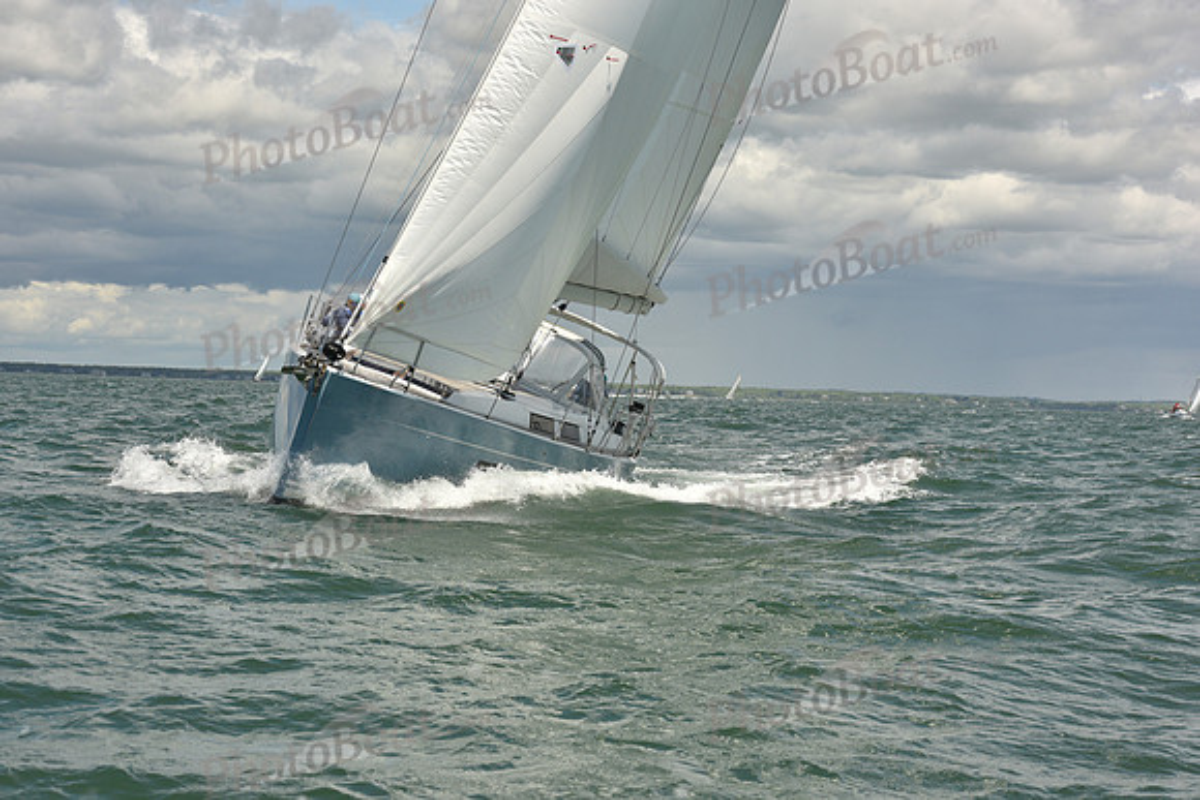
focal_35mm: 85
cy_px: 400
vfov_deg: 16.1
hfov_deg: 23.9
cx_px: 600
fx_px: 2834
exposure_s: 1/800
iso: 320
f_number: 13
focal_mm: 85
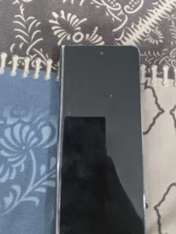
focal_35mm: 31
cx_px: 99
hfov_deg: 45.4
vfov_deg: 58.0
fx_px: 210
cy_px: 98
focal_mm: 5.4
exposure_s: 1/100
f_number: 1.8
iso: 800
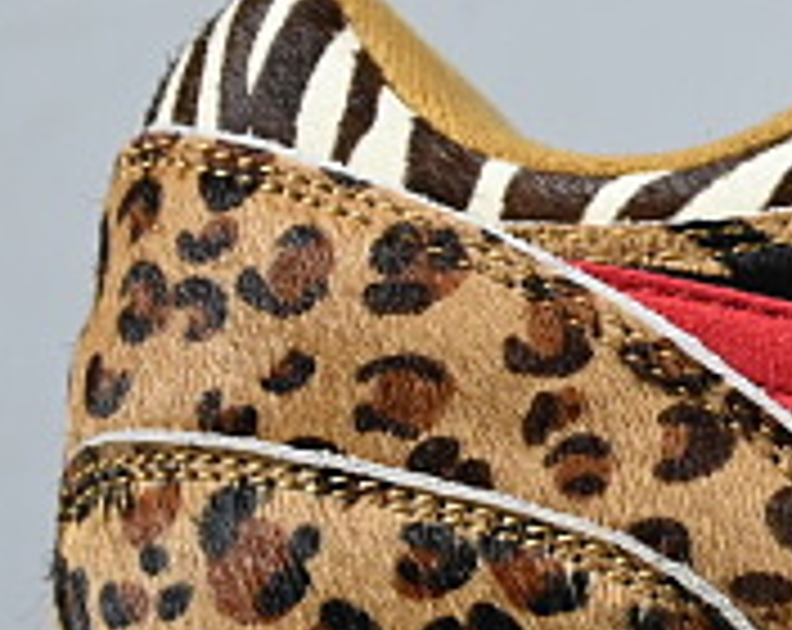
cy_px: 304
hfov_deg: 8.5
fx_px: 5099
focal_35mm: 218
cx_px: 1480
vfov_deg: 7.1
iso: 560
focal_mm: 34
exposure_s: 1/125
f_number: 5
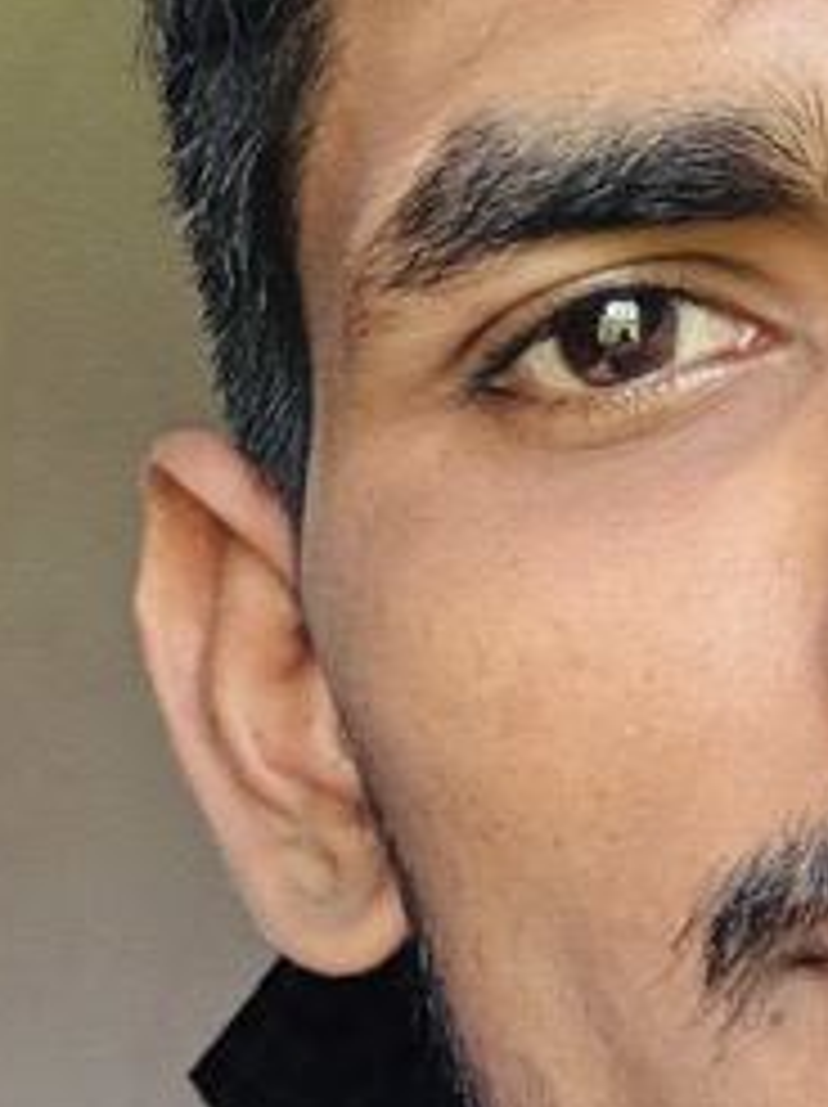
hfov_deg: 11.7
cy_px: 1206
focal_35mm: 125
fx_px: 3994
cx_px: 878
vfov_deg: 15.4
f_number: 1.9
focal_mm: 2.69
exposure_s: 1/61
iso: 80
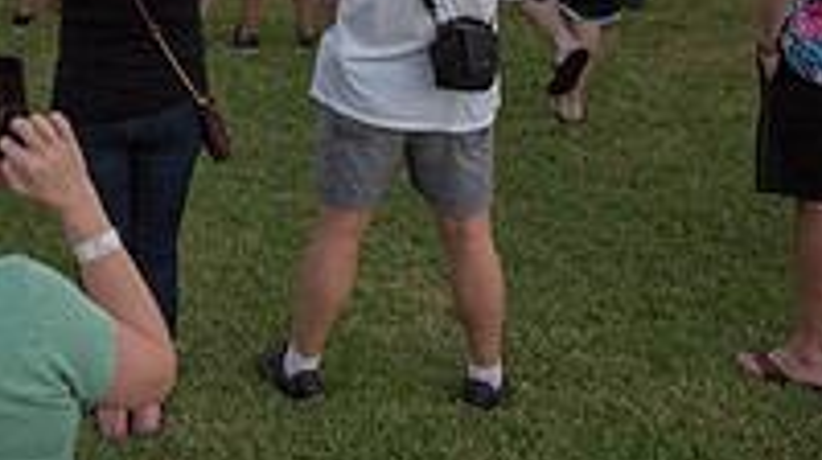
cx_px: 4
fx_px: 1589
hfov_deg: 27.4
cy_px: -232
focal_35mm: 73
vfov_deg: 15.2
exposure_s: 1/1600
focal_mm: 24
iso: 2000
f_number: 3.2
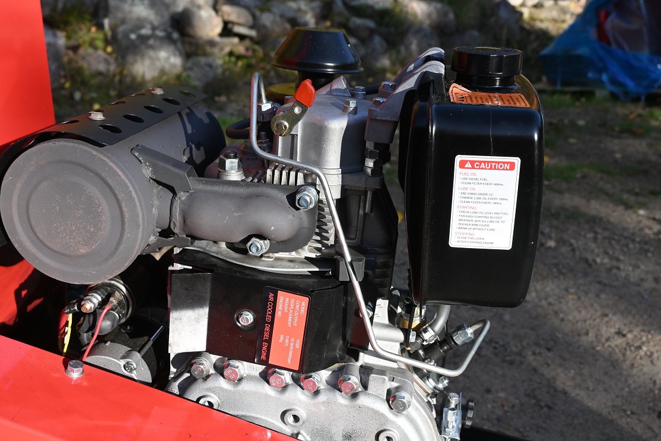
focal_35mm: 39
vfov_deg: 34.2
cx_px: 330
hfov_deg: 49.5
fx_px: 716
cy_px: 220
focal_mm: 26
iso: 100
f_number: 5.6
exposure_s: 1/250
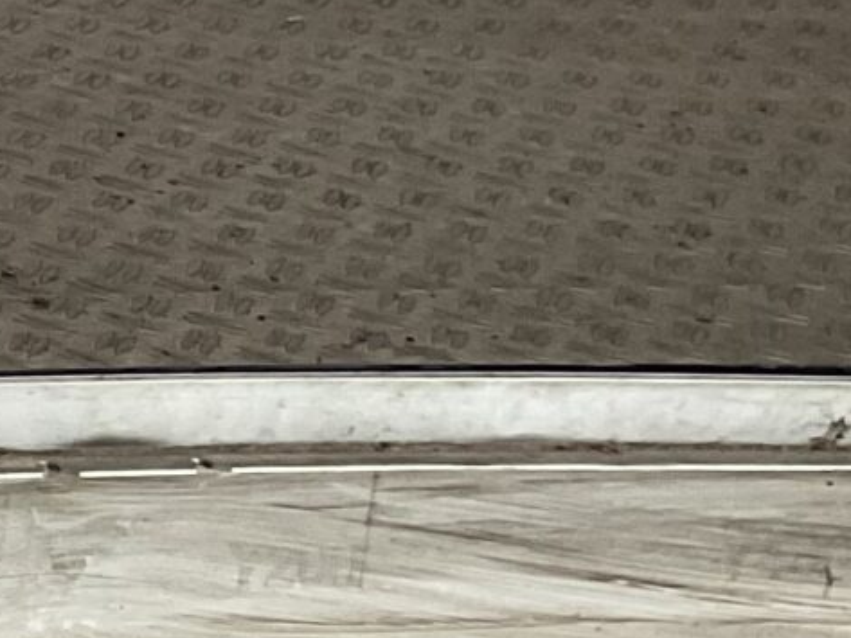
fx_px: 3861
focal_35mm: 157
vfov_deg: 9.4
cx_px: -1423
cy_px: 557
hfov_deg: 10.3
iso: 50
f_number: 1.8
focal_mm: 3
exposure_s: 1/60
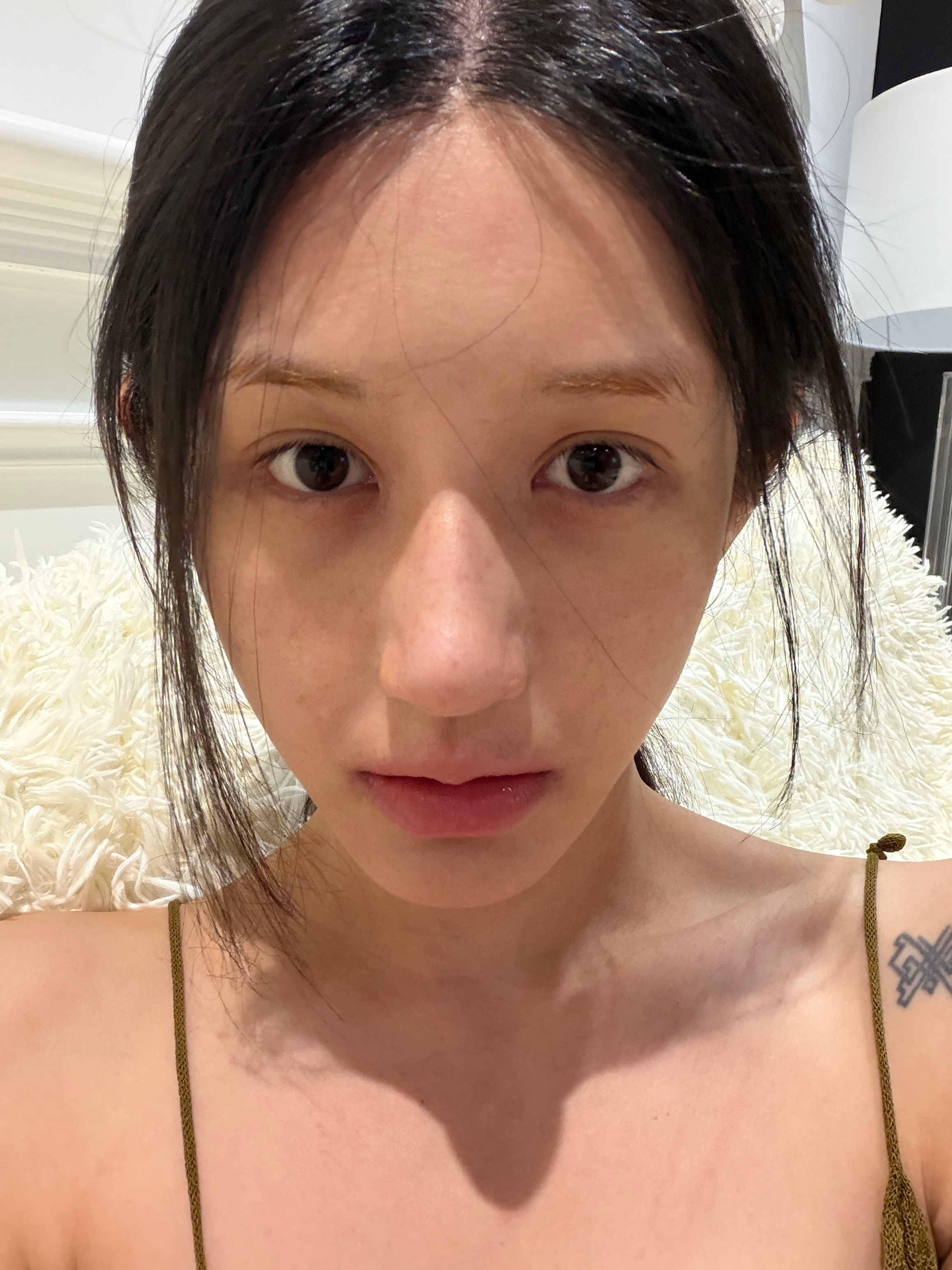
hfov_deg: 46.8
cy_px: 635
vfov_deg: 60.0
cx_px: 476
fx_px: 1100
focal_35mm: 30
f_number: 1.9
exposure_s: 1/50
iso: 320
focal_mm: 2.71
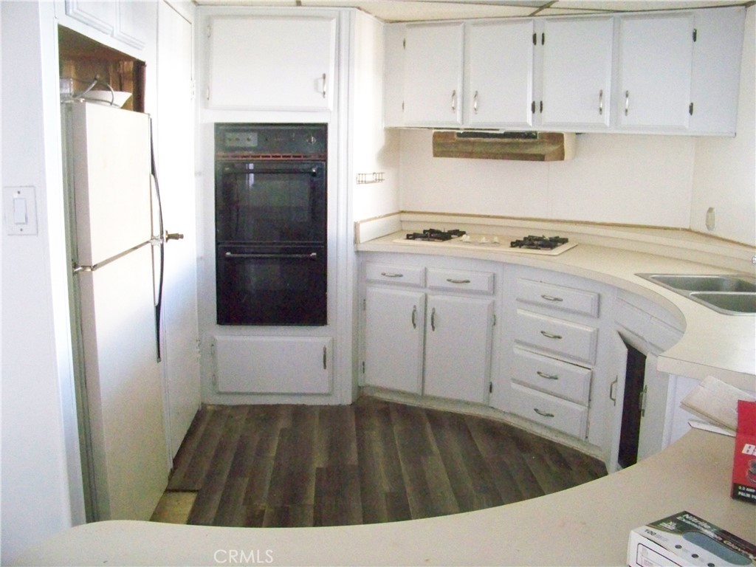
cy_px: 284
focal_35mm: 33
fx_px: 721
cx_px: 378
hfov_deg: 55.4
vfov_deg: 42.9
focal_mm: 5.85
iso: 1600
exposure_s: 1/30
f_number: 2.8
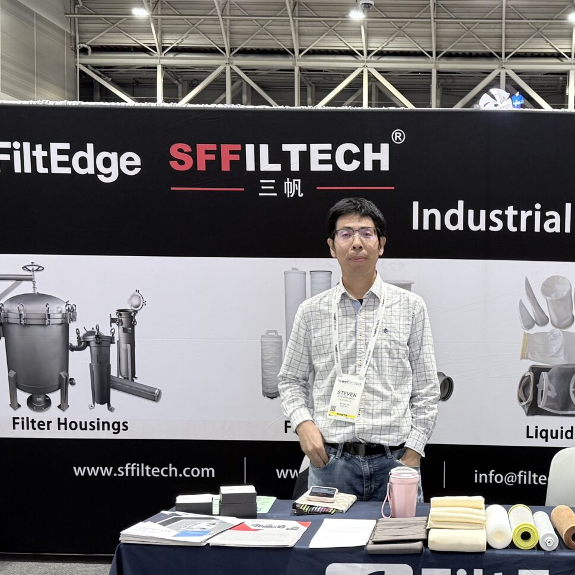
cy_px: 388
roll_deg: -1.3
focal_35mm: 56
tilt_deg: -3.1
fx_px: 1052
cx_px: 475
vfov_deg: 30.3
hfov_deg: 29.7
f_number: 1.78
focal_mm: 6.76
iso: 160
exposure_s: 1/60
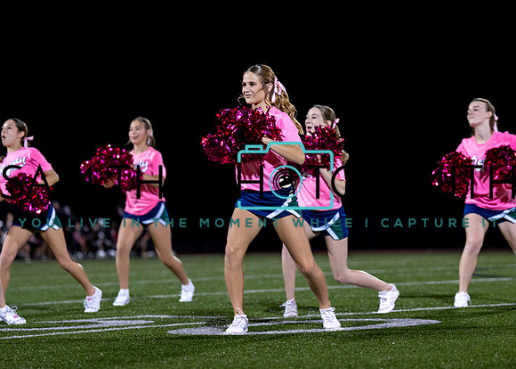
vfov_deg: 9.8
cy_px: 172
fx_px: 2138
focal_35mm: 146
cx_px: 268
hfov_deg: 13.8
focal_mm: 115
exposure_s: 1/1000
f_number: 2.8
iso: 2500
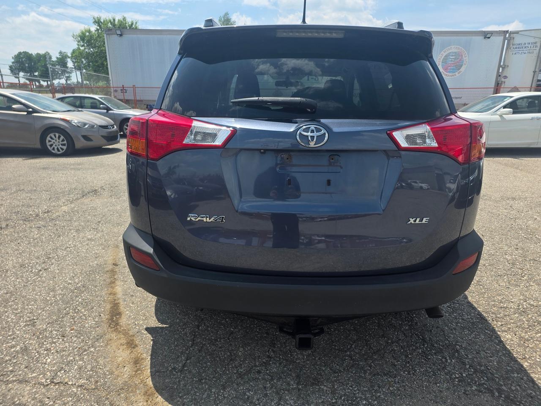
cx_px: 270
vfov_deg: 58.9
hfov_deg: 73.9
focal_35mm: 23
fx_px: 359
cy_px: 203
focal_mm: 6.25
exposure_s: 1/5296
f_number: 1.7
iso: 80
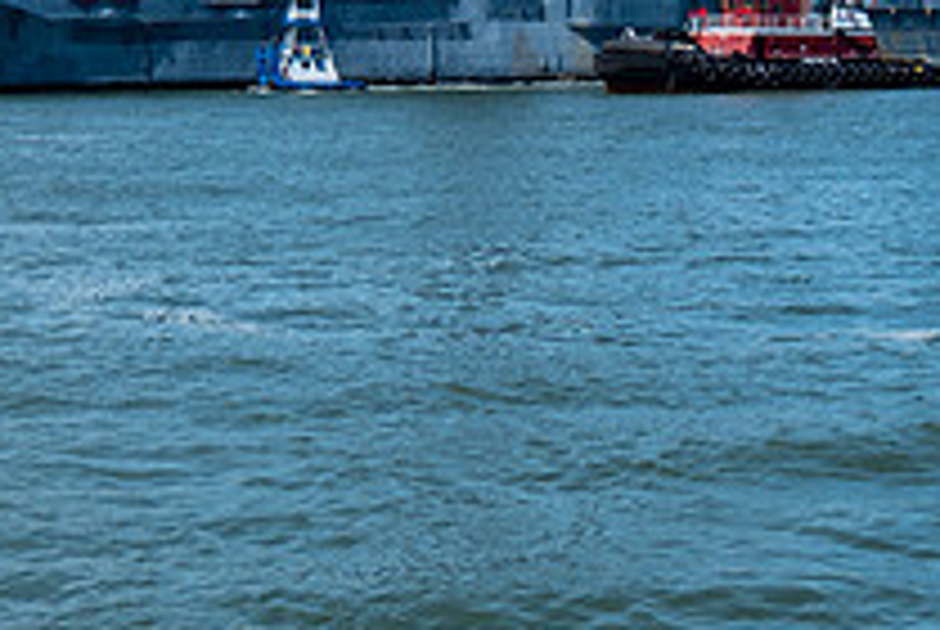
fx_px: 2824
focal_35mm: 108
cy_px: 101
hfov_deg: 18.9
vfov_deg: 12.7
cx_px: 594
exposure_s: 1/2000
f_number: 4
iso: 160
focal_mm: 26
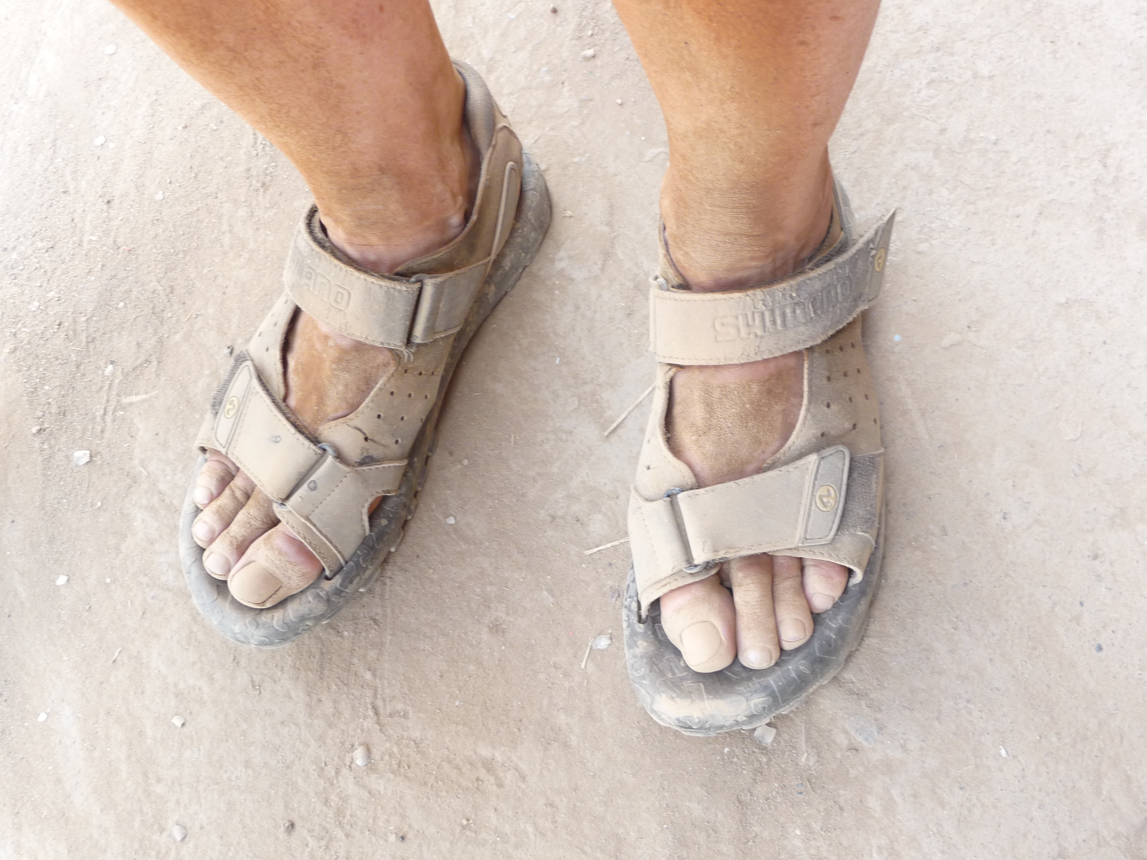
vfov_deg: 33.6
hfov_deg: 43.9
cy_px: 430
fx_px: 1425
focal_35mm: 43
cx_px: 574
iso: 160
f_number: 4
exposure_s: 1/30
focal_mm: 7.1
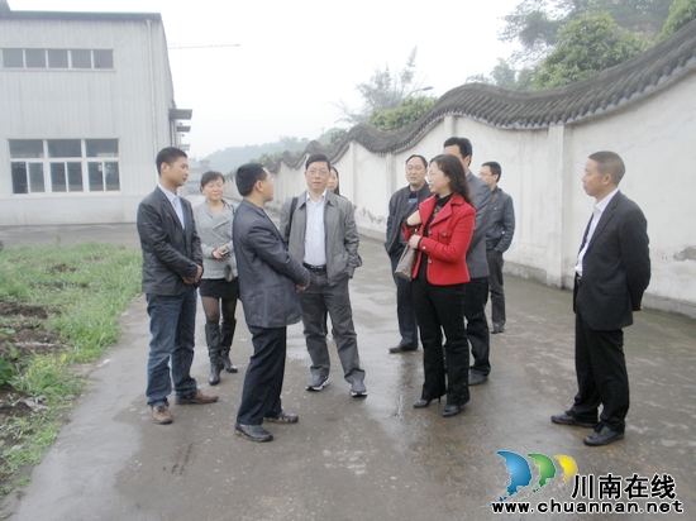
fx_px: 744
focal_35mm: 37
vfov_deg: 38.6
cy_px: 260
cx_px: 348
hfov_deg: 50.2
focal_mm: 6.6
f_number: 3.5
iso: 64
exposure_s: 1/50
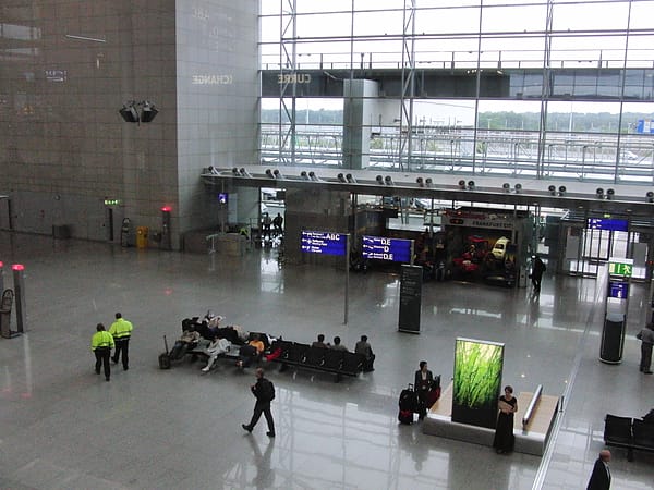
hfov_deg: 50.1
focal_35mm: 37
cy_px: 245
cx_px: 327
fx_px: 699
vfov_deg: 38.7
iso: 400
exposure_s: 1/160
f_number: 3.6
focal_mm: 6.42
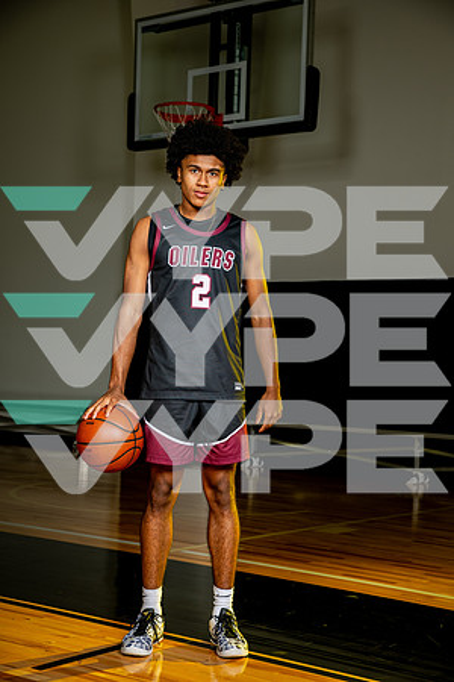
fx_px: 1173
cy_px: 341
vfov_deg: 32.4
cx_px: 227
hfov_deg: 21.9
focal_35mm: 62
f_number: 6.3
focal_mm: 62
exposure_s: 1/200
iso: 100
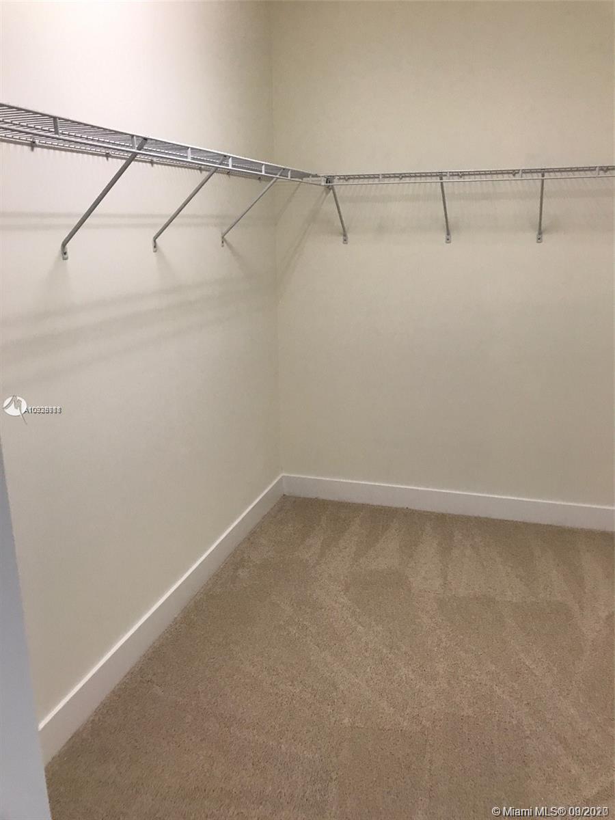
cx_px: 308
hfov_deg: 49.7
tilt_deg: -14.5
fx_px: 663
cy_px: 410
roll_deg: +0.8
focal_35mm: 28
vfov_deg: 63.4
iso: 40
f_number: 1.8
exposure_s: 1/30
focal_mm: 3.99
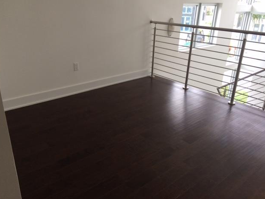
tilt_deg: -24.5
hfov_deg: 60.0
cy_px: 100
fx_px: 230
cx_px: 131
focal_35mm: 30
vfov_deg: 46.8
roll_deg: -2.7
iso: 40
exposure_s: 1/30
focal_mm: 4.15
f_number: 2.2
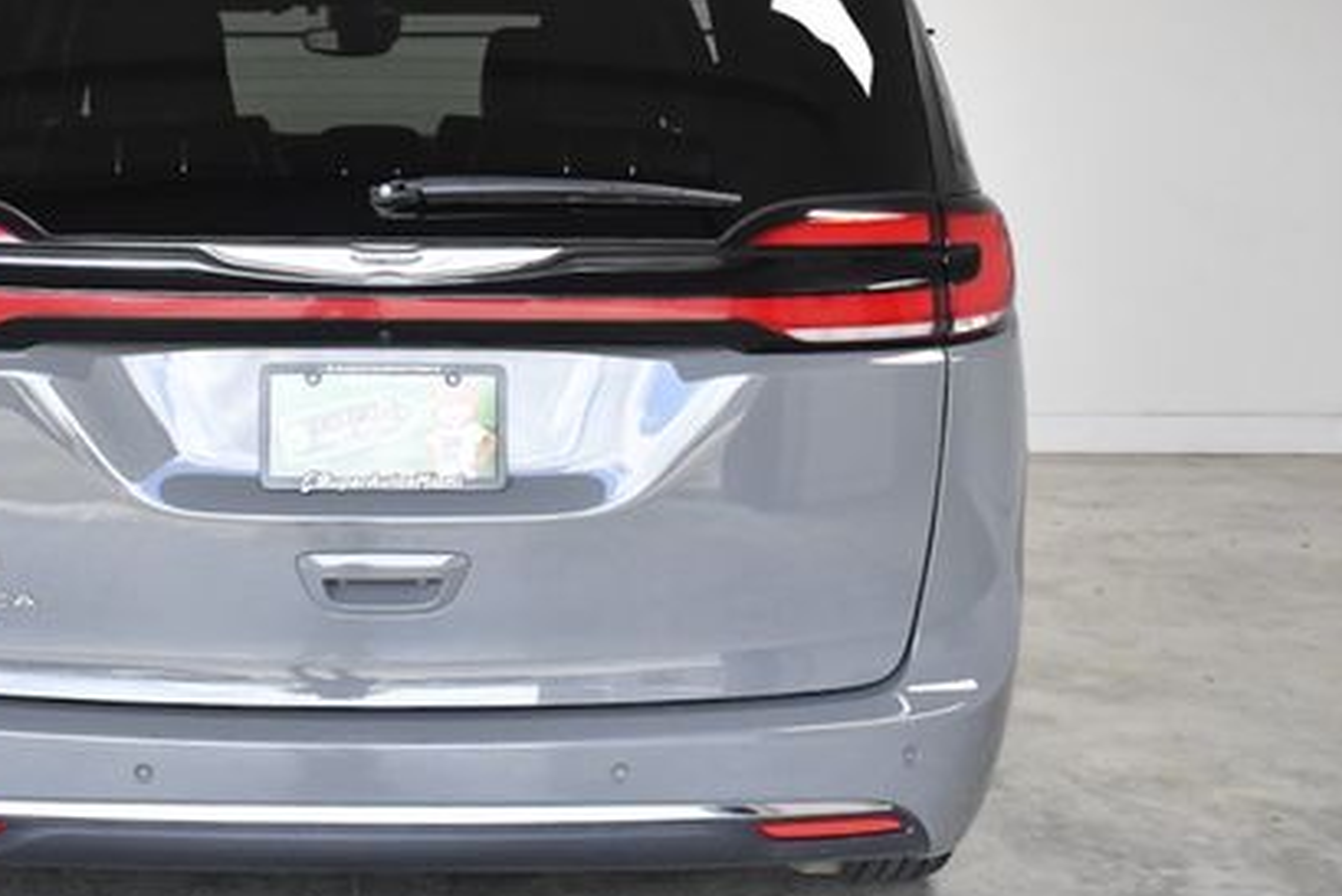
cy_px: 330
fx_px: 2275
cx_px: 374
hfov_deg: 32.4
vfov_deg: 22.2
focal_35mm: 61
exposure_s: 1/1000
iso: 2500
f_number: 5
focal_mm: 26
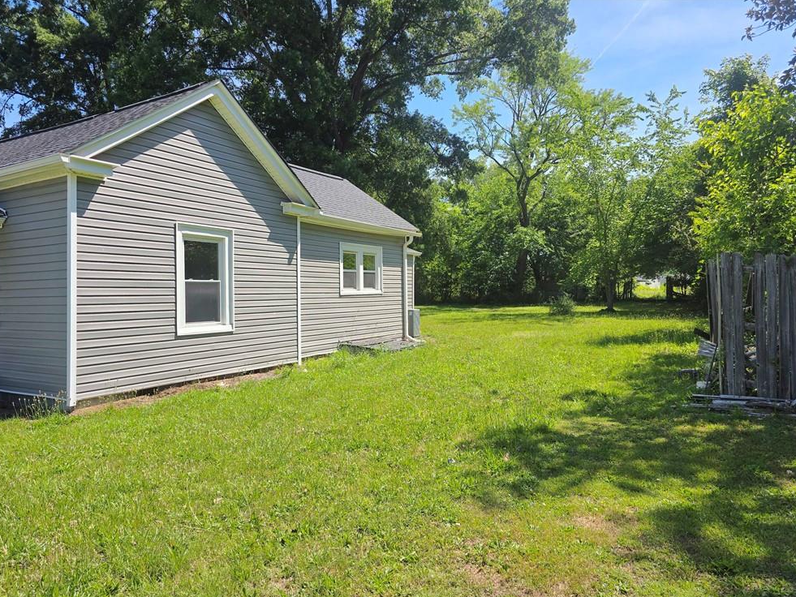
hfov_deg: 71.6
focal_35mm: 24
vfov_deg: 56.8
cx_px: 396
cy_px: 309
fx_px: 552
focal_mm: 6.3
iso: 12
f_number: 1.7
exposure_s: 1/562
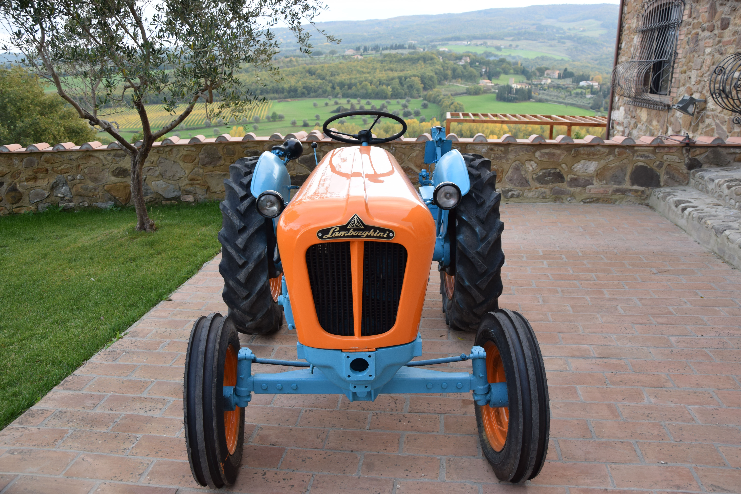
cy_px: 247
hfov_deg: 59.5
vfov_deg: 41.7
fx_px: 648
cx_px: 370
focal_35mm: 32
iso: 400
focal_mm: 21
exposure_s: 1/80
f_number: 4.5
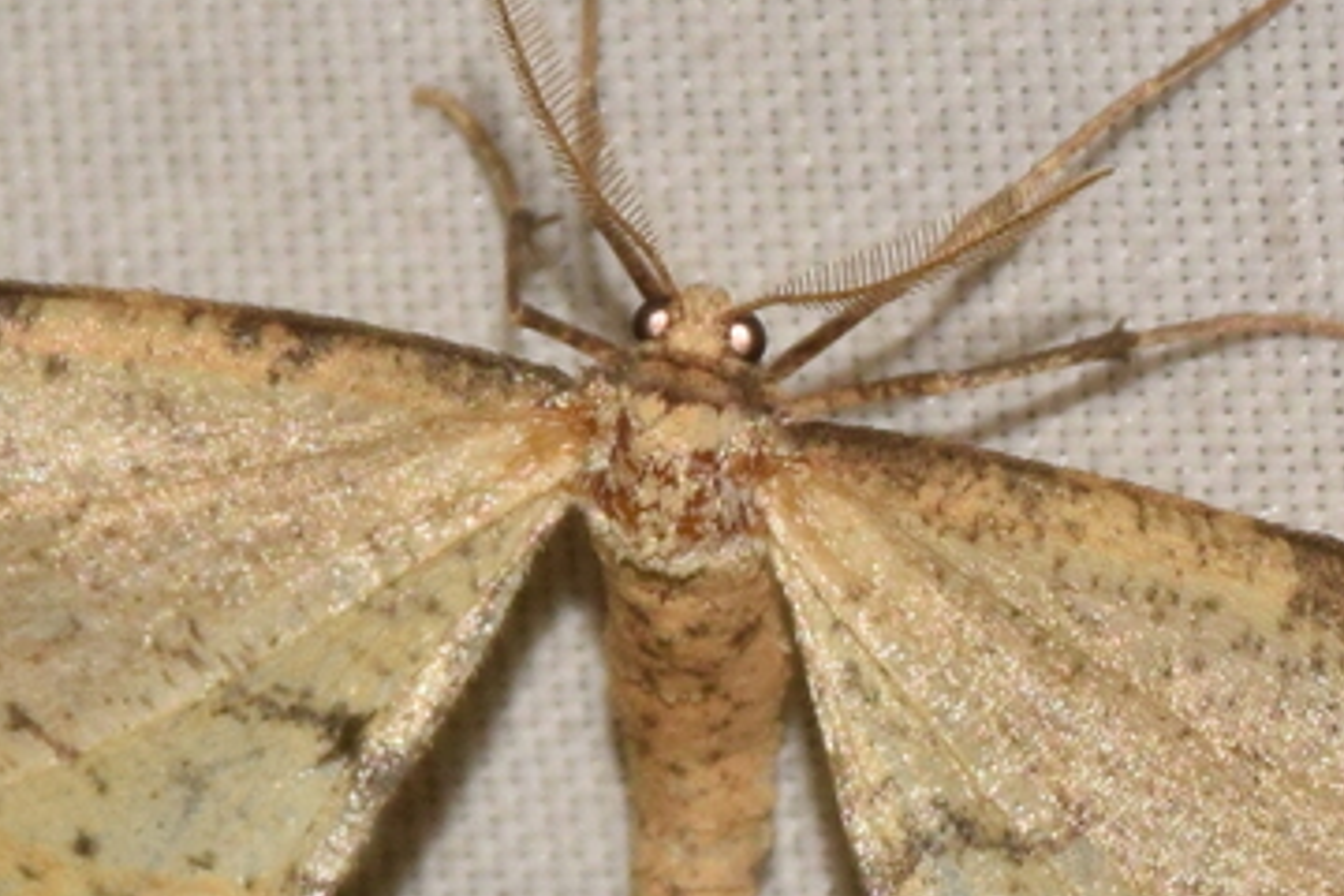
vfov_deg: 2.5
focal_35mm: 561
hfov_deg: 3.7
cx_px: 569
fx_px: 20942
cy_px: 661
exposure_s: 1/160
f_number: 14
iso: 500
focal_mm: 140
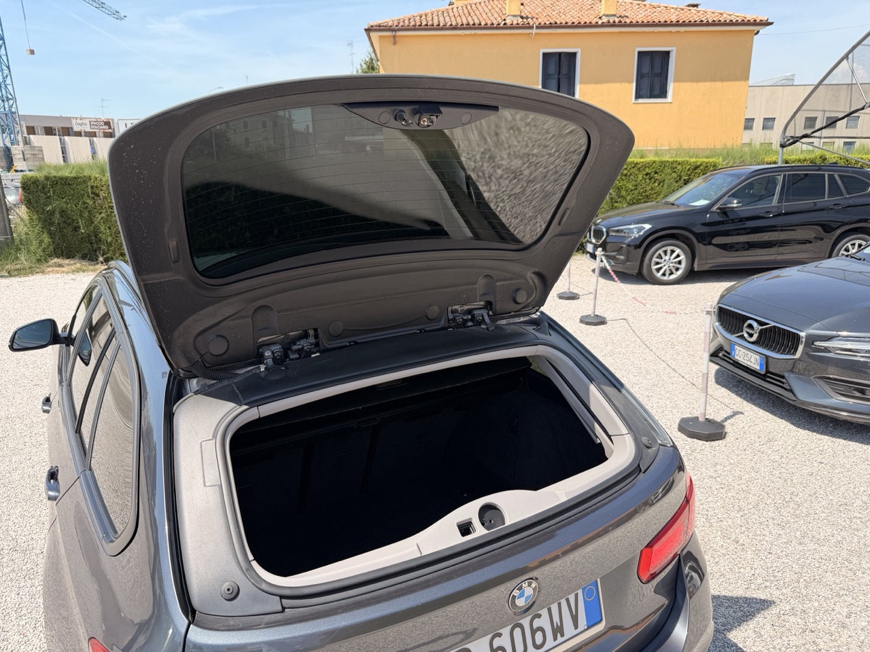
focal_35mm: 24
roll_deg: +1.2
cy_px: 326
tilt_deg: -15.8
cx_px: 435
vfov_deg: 56.8
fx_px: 603
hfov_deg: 71.6
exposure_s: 1/2370
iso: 80
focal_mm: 6.76
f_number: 1.78
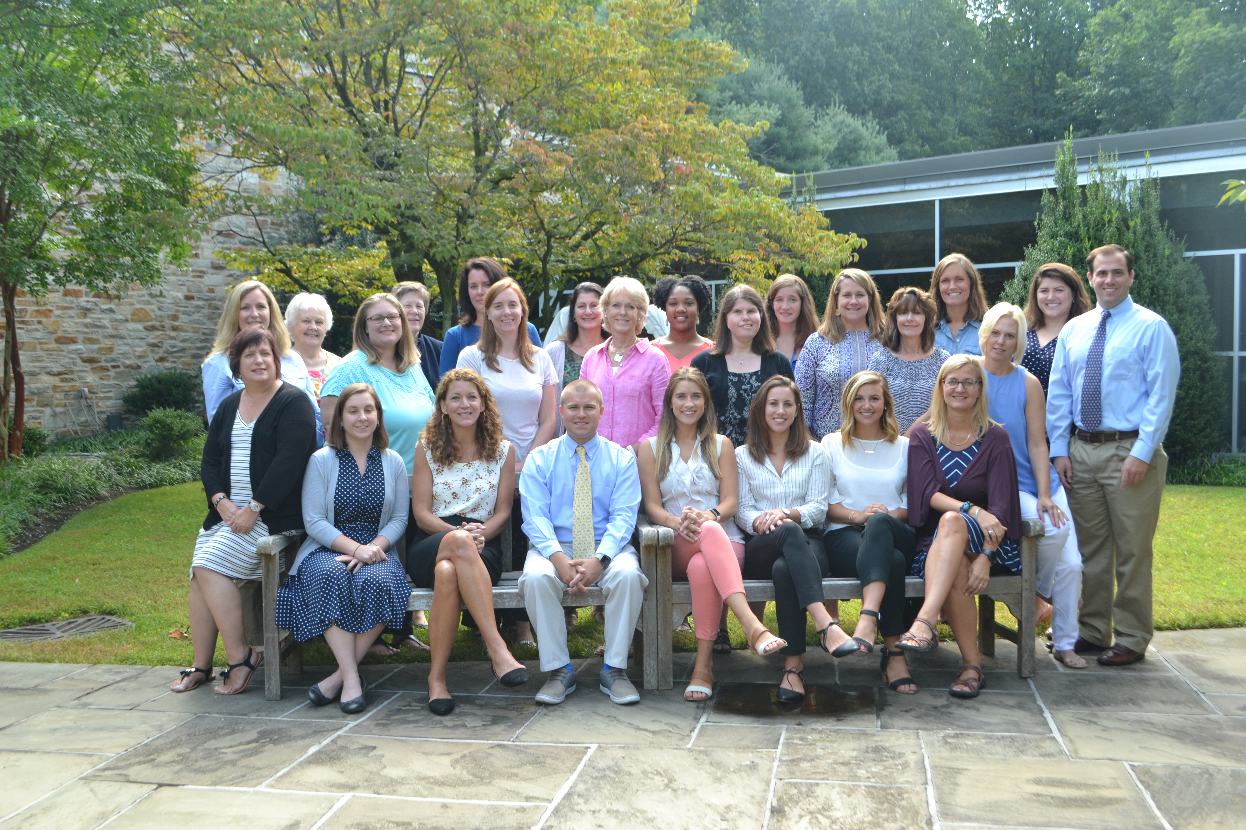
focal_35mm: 36
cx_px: 623
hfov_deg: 53.1
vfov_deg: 36.9
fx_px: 1246
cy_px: 415
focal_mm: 24
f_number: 5.6
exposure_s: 1/125
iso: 280
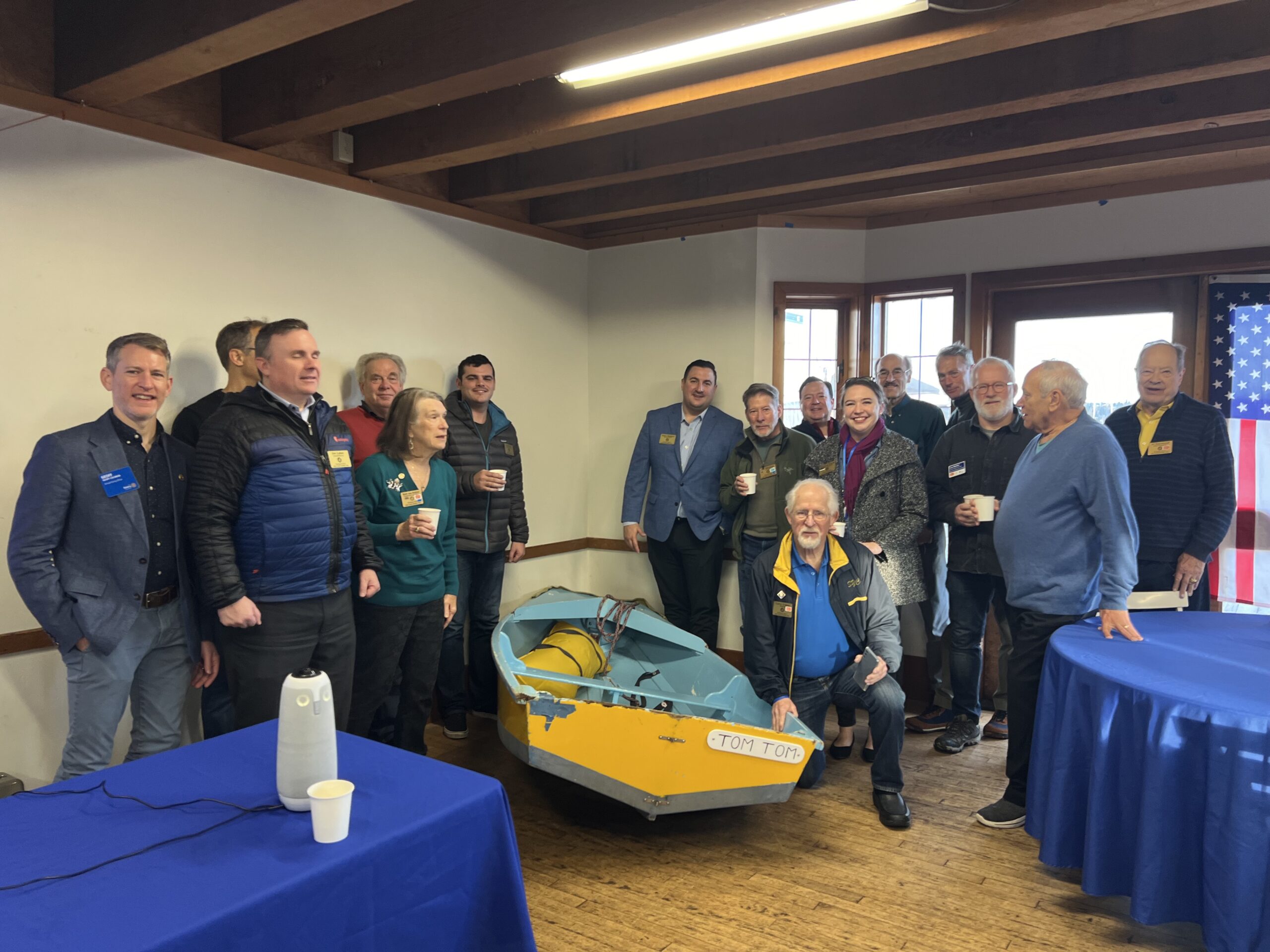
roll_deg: +0.0
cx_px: 635
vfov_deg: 53.1
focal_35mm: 26
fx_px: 954
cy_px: 476
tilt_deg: -4.5
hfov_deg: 67.3
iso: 80
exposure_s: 1/60
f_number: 1.5
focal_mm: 5.7
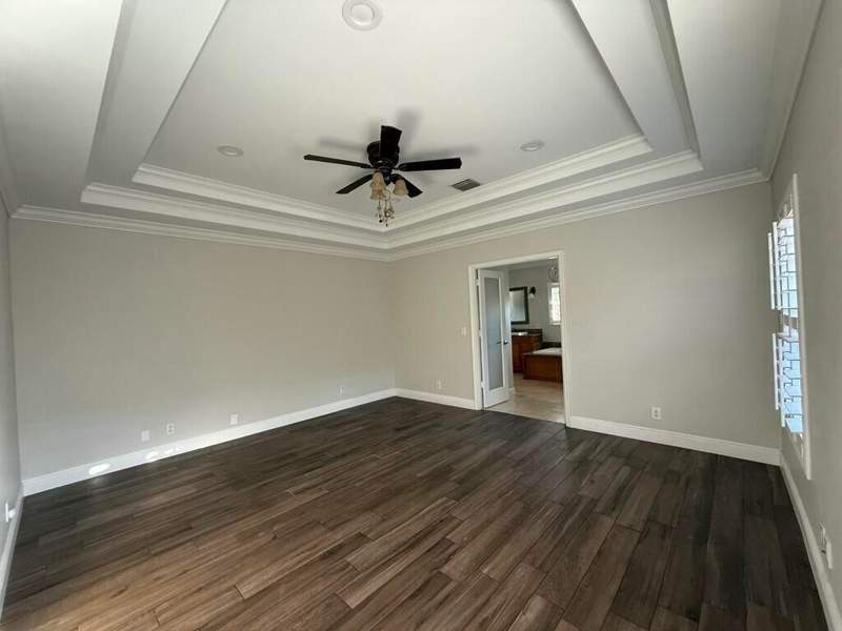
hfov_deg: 102.1
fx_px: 341
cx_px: 421
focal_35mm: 14
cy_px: 316
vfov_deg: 85.7
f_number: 2.2
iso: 250
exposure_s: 1/99
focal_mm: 2.22
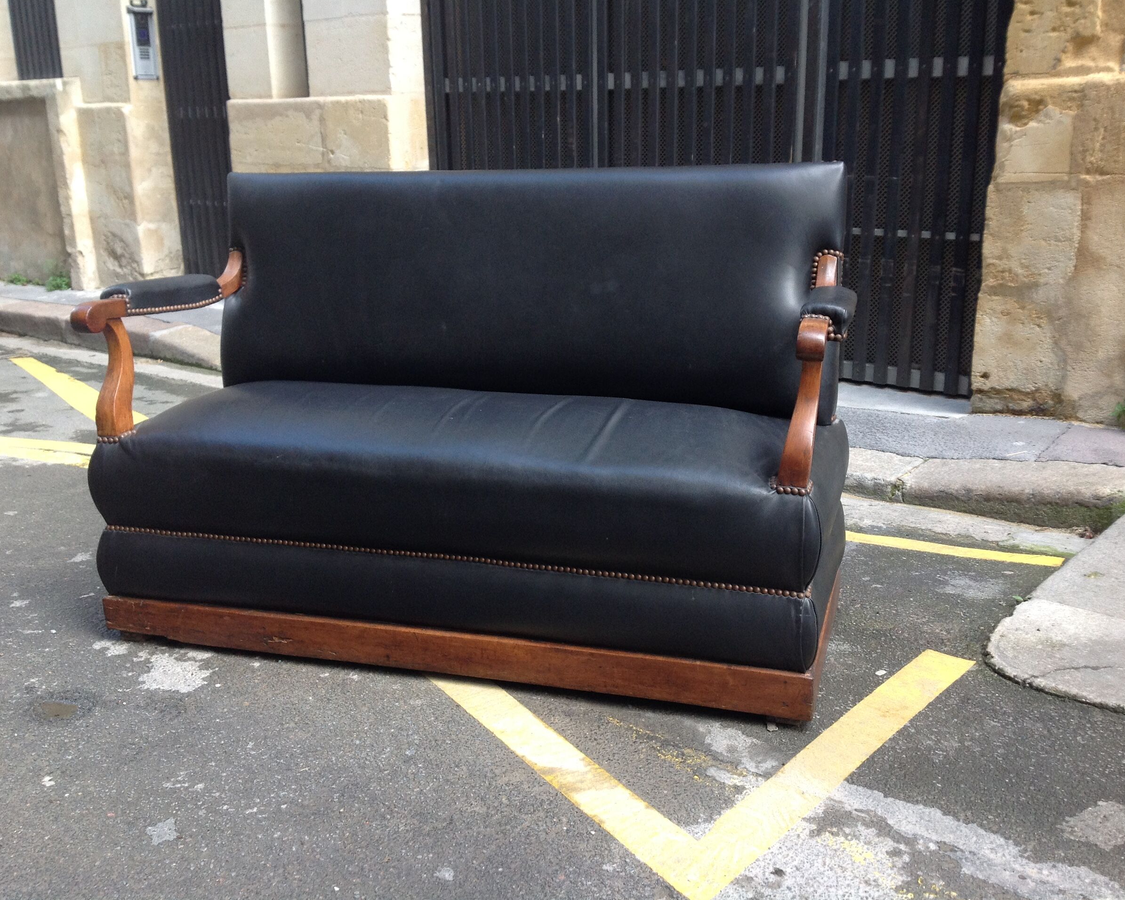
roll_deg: +0.6
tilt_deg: -15.1
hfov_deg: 49.1
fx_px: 1232
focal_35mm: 37
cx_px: 572
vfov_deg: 40.1
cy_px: 446
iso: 80
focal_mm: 4.28
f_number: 2.4
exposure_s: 1/120
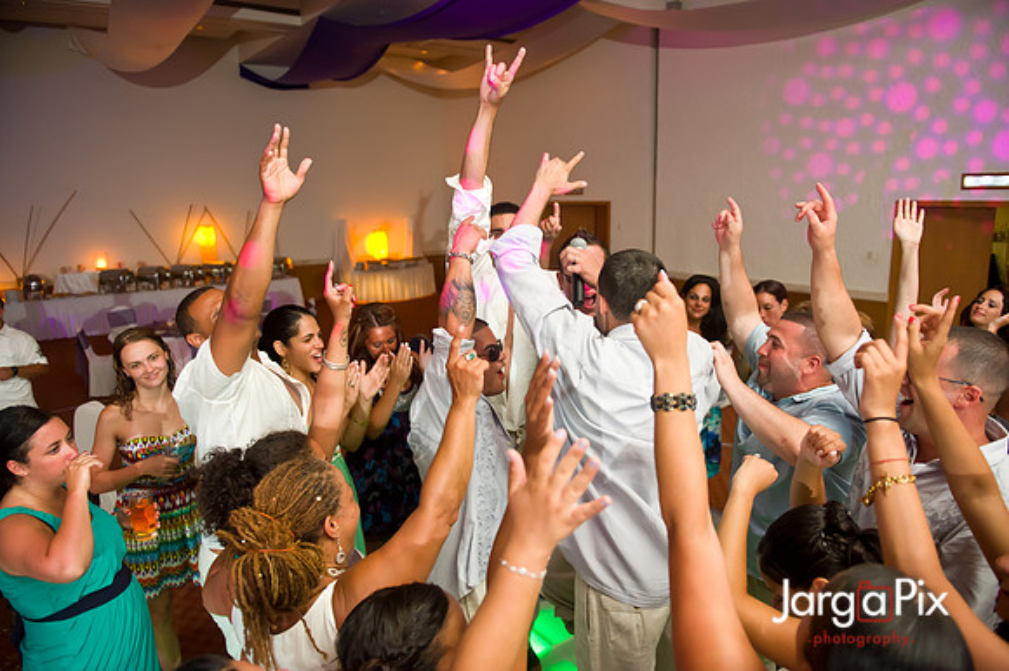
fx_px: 672
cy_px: 336
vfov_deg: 53.1
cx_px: 504
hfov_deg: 73.8
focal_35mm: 24
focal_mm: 24
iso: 1600
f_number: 3.2
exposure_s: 1/125
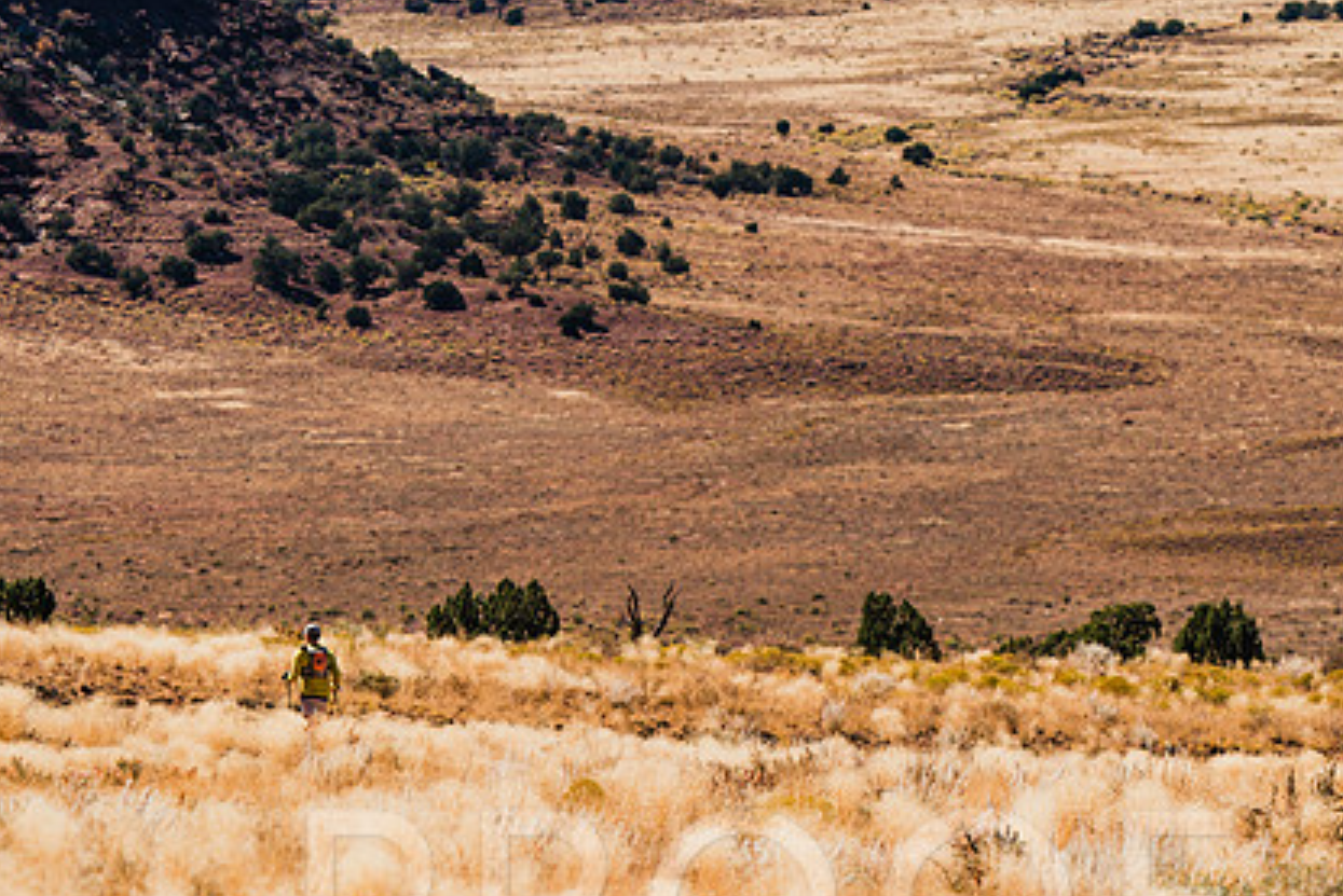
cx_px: 818
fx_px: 14591
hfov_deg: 5.3
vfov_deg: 3.5
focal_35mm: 391
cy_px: 549
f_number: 6.3
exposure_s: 1/1600
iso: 160
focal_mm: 261
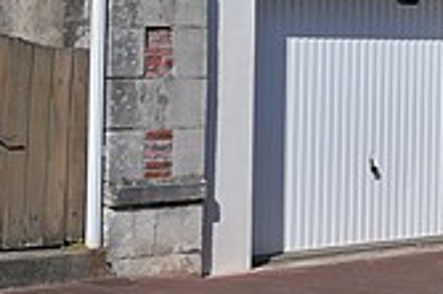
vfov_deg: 8.2
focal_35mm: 165
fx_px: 2033
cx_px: 1011
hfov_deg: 10.8
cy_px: -97
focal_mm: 23
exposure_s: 1/500
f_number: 9
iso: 100
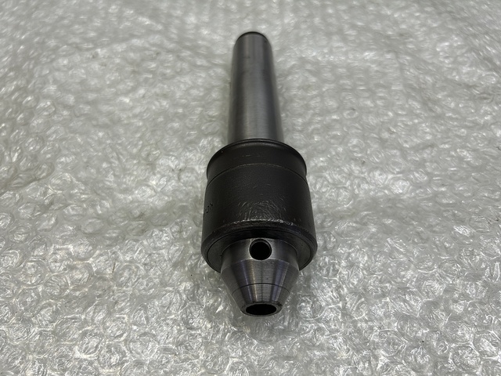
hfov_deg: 67.3
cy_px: 188
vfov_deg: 53.1
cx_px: 250
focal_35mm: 26
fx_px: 376
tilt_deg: -57.0
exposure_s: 1/464
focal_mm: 5.7
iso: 50
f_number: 1.5
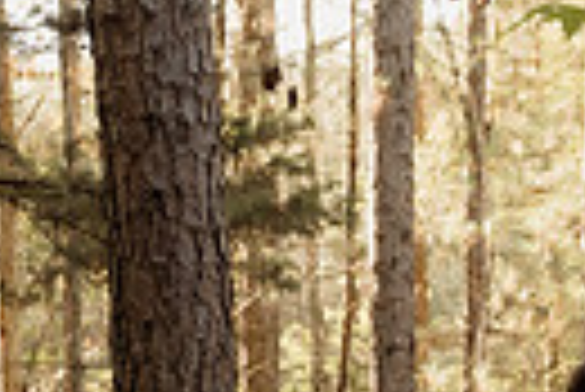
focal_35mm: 166
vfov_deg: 8.2
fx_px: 2700
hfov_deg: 12.2
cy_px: 543
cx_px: 598
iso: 500
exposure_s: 1/160
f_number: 2.8
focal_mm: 36
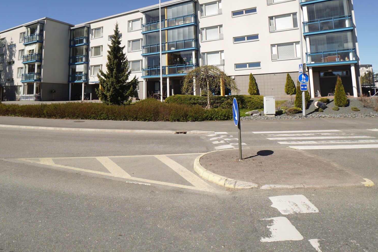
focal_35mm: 22
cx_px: 177
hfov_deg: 78.5
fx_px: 231
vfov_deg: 55.0
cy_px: 68
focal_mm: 10
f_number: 8
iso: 100
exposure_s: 1/320
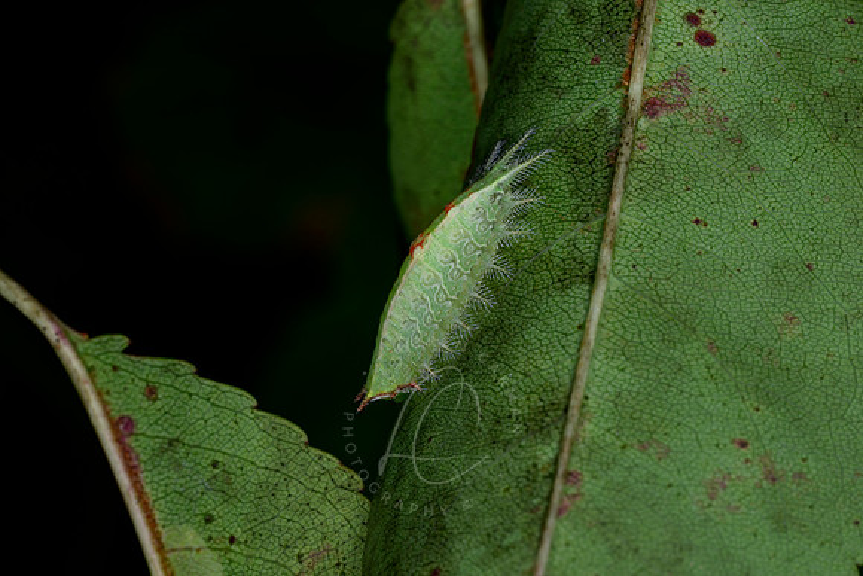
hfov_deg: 19.5
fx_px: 2518
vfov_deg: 13.0
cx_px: 432
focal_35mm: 105
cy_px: 288
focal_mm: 105
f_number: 36
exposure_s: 1/250
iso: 64
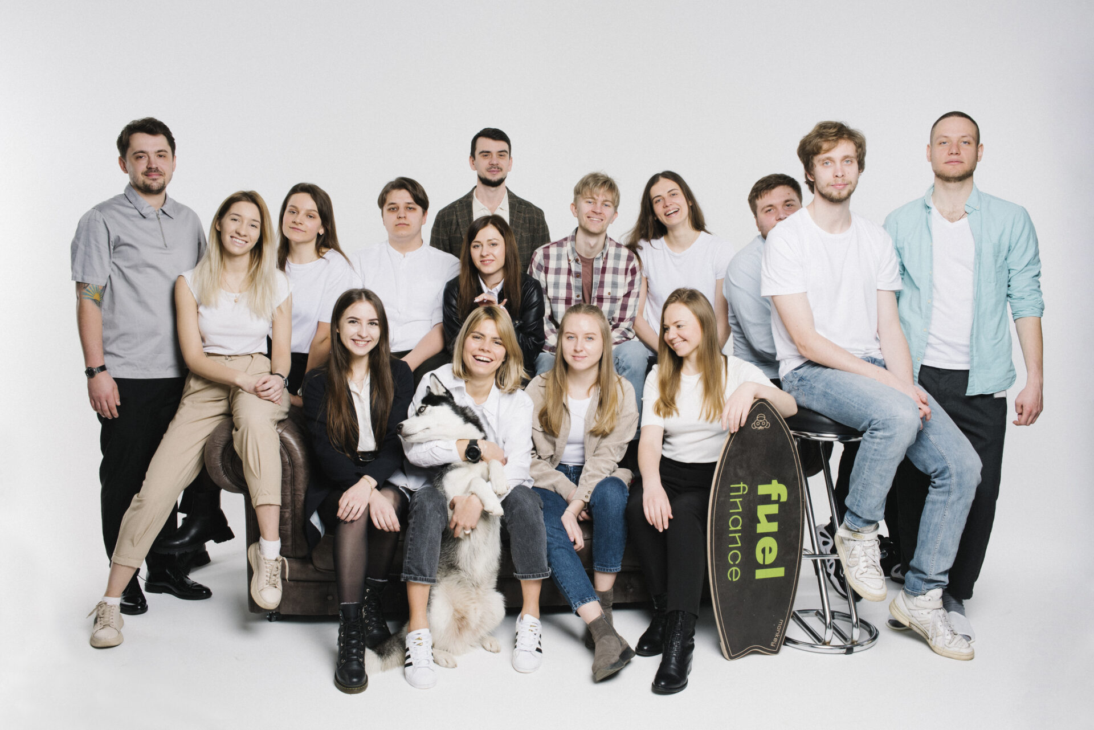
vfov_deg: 37.9
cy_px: 365
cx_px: 547
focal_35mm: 35
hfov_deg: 54.4
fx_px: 1064
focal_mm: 35
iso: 320
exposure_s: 1/160
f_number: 11
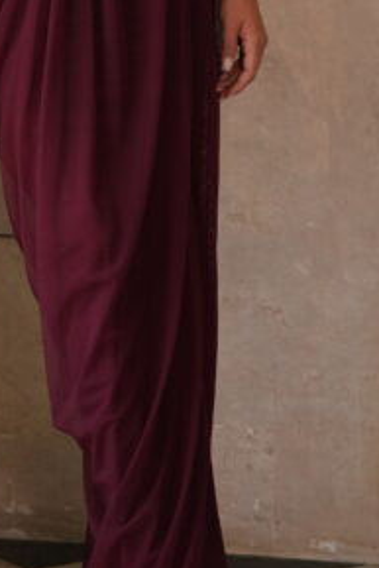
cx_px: -24
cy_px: -121
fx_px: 2832
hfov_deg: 7.6
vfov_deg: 11.2
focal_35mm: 180
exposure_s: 1/400
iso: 800
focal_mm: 48.7
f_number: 4
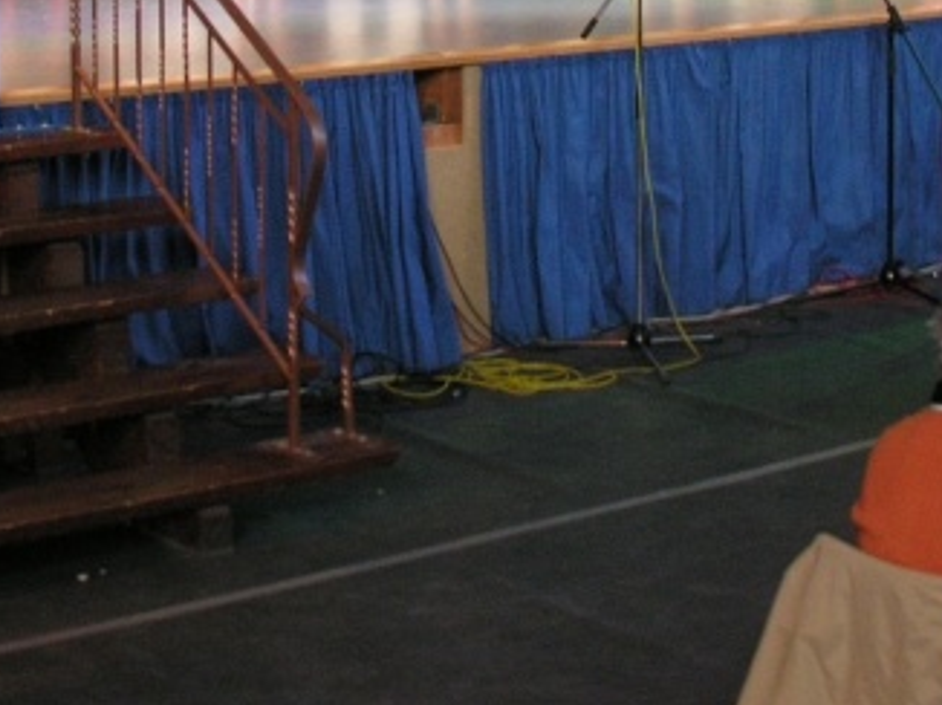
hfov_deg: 22.7
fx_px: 2339
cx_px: 370
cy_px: -81
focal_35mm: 86
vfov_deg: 16.6
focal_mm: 8.9
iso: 200
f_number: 2.8
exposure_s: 1/37.7
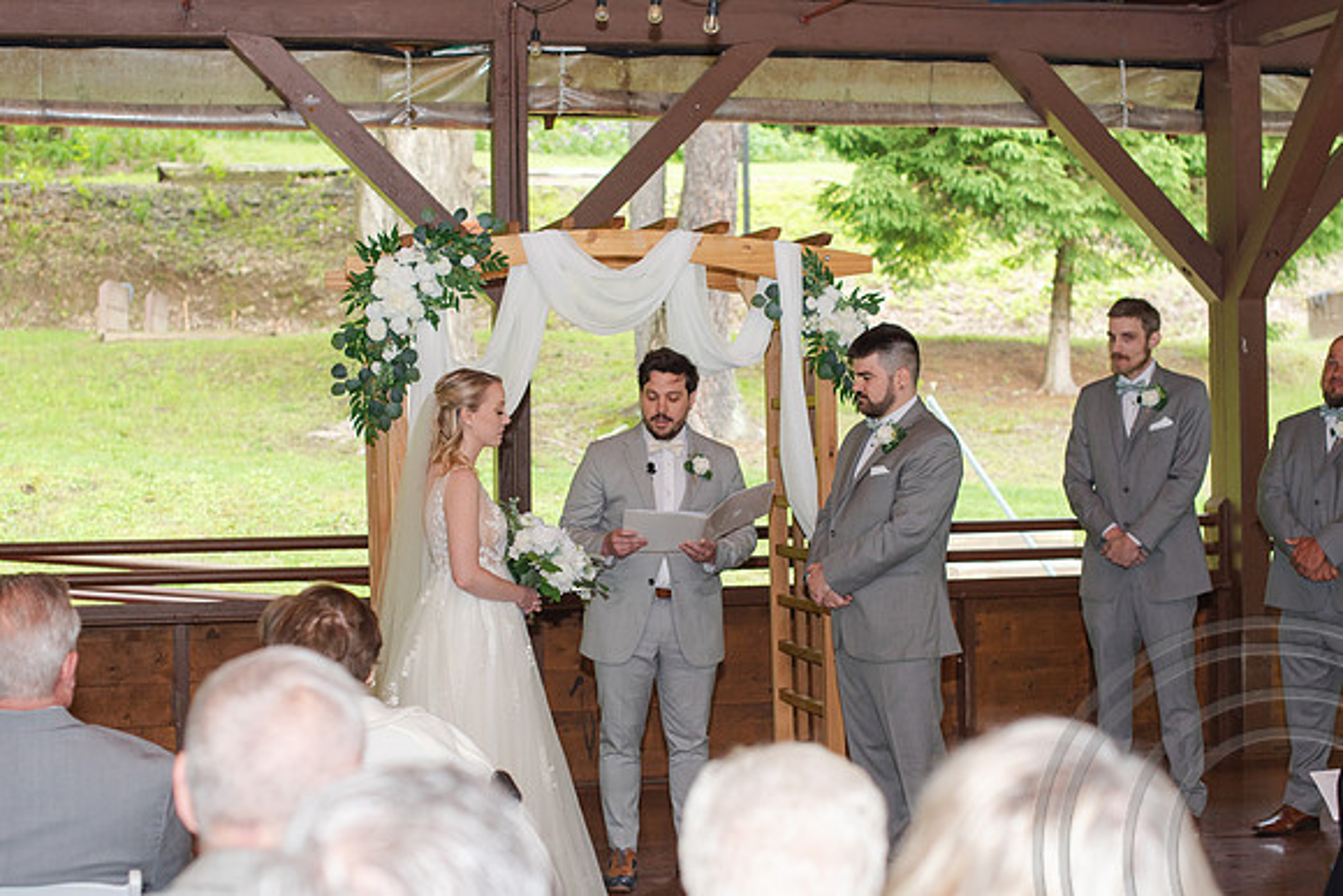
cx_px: 648
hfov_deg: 33.4
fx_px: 2239
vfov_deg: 22.6
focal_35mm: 60
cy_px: 474
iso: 800
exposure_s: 1/200
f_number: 3.5
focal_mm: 50
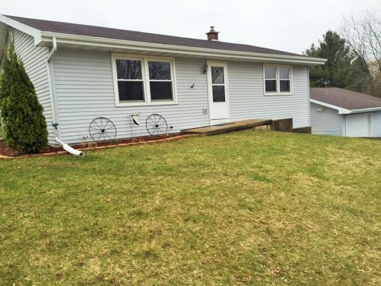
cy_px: 143
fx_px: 319
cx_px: 190
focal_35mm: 29
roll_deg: +3.0
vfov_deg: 48.2
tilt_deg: -6.1
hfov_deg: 61.7
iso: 32
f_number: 2.2
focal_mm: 4.15
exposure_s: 1/347
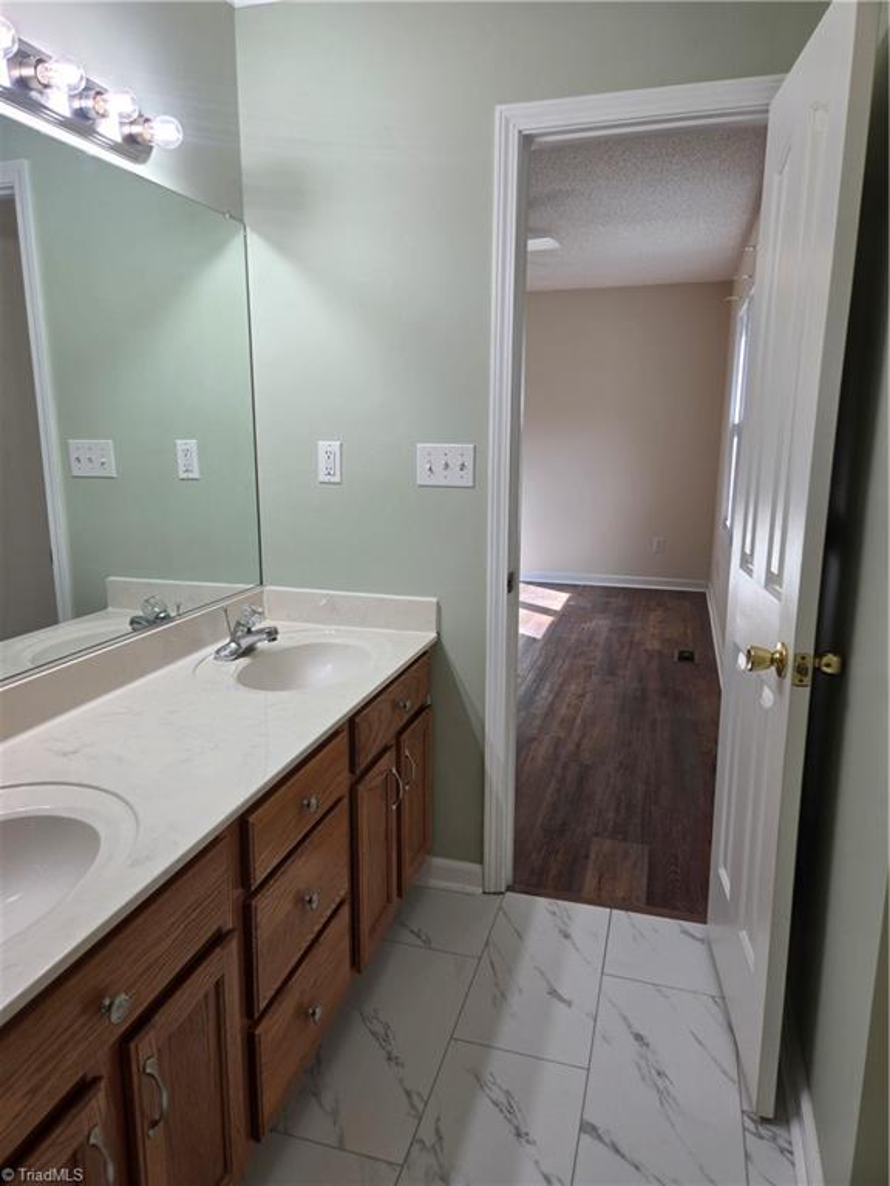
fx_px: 788
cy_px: 593
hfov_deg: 58.9
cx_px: 445
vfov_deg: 73.9
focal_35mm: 23
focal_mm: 5.4
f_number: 1.8
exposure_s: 1/120
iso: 25
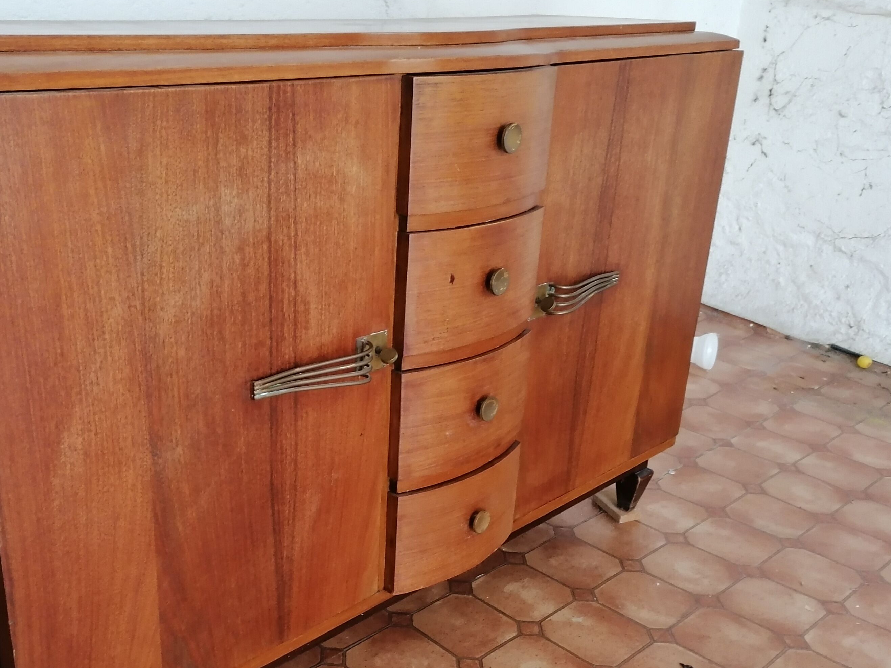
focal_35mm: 41
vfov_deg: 34.9
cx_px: 352
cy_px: 427
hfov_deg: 45.5
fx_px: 1055
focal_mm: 4.75
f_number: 1.8
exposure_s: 1/25
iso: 500
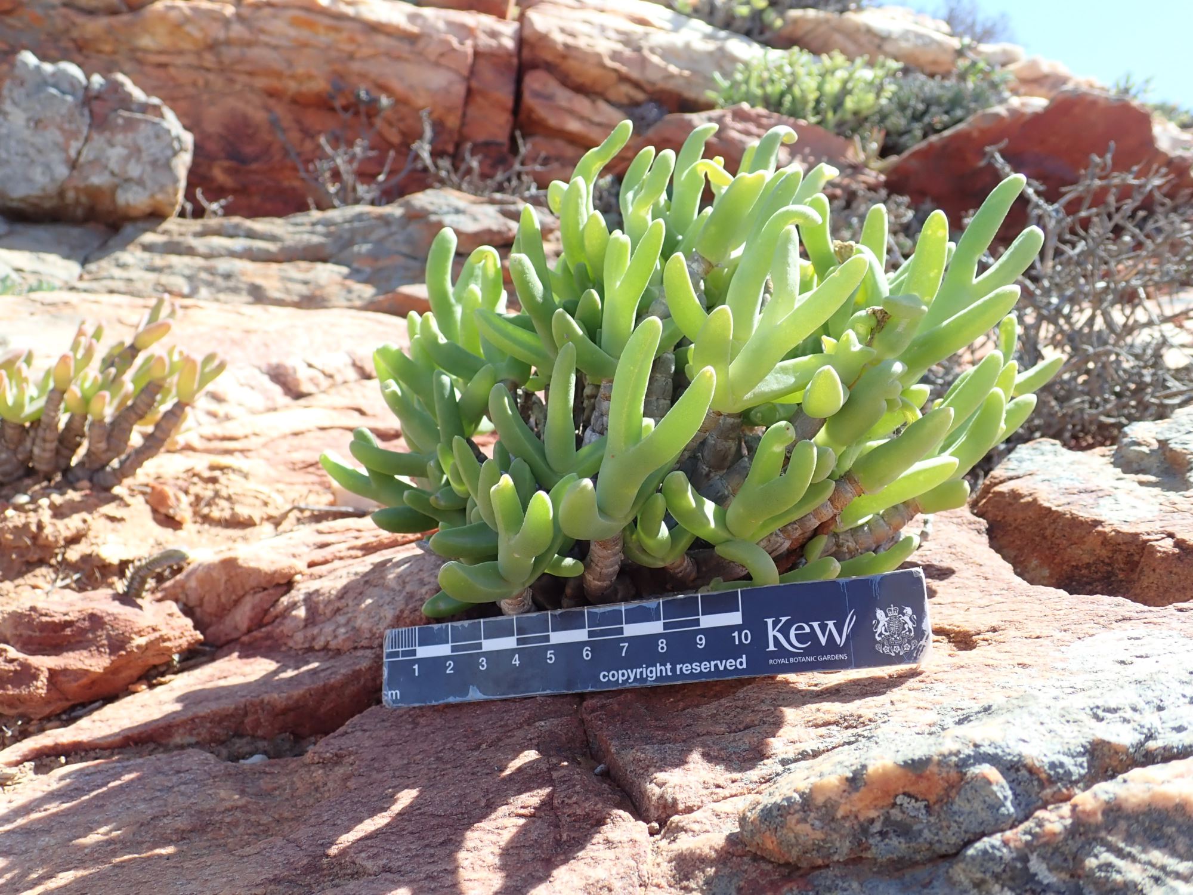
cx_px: 596
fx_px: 1034
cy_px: 448
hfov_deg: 60.0
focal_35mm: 30
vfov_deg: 46.8
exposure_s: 1/320
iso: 100
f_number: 3.2
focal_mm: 5.5
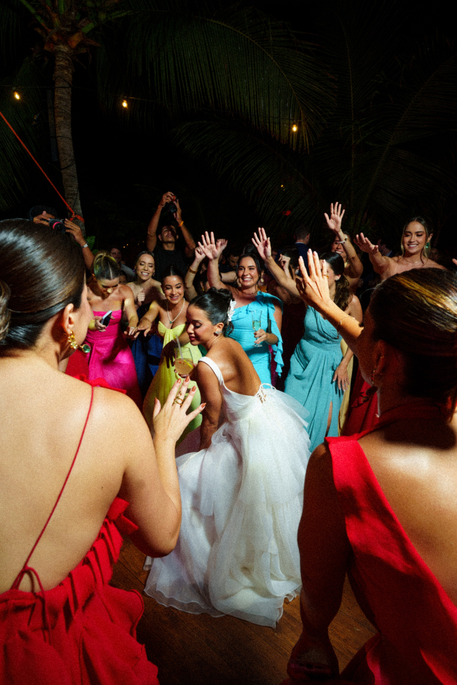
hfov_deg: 70.4
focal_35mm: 17
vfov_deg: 93.3
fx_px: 324
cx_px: 228
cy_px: 342
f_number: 6.3
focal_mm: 17
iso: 320
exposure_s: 1/160
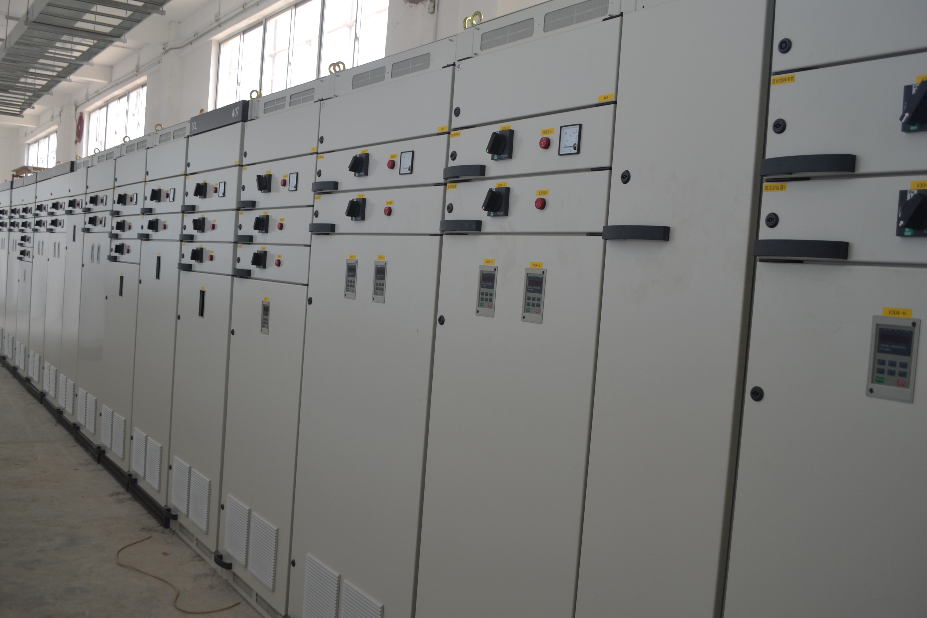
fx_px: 850
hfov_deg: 57.2
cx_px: 464
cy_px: 309
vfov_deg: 40.0
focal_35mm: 33
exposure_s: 1/125
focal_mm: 22
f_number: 5.6
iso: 160
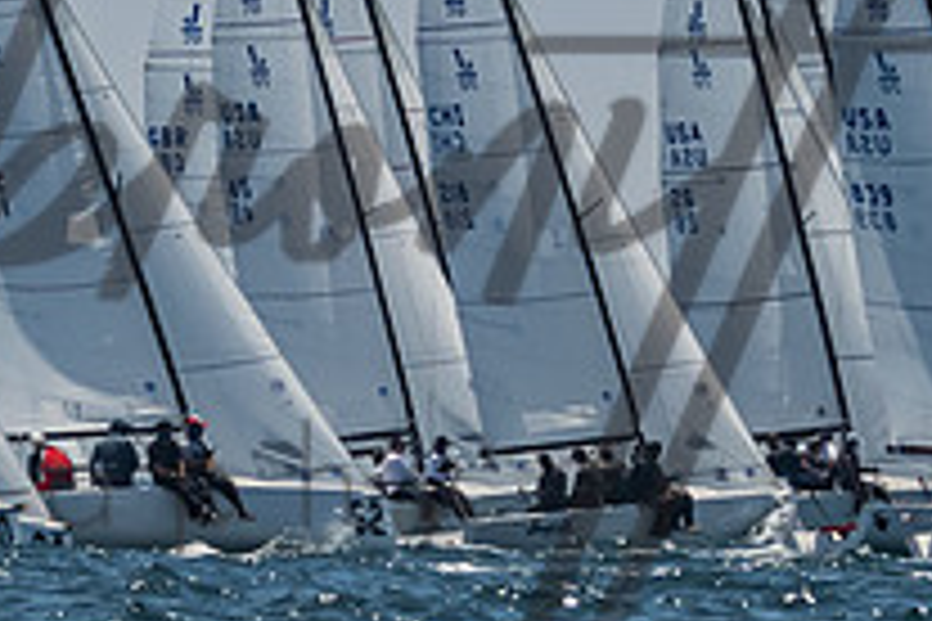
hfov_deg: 1.9
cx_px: 308
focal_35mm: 1109
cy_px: -132
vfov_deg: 1.2
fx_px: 28709
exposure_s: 1/3200
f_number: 6.3
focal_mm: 160
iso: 400
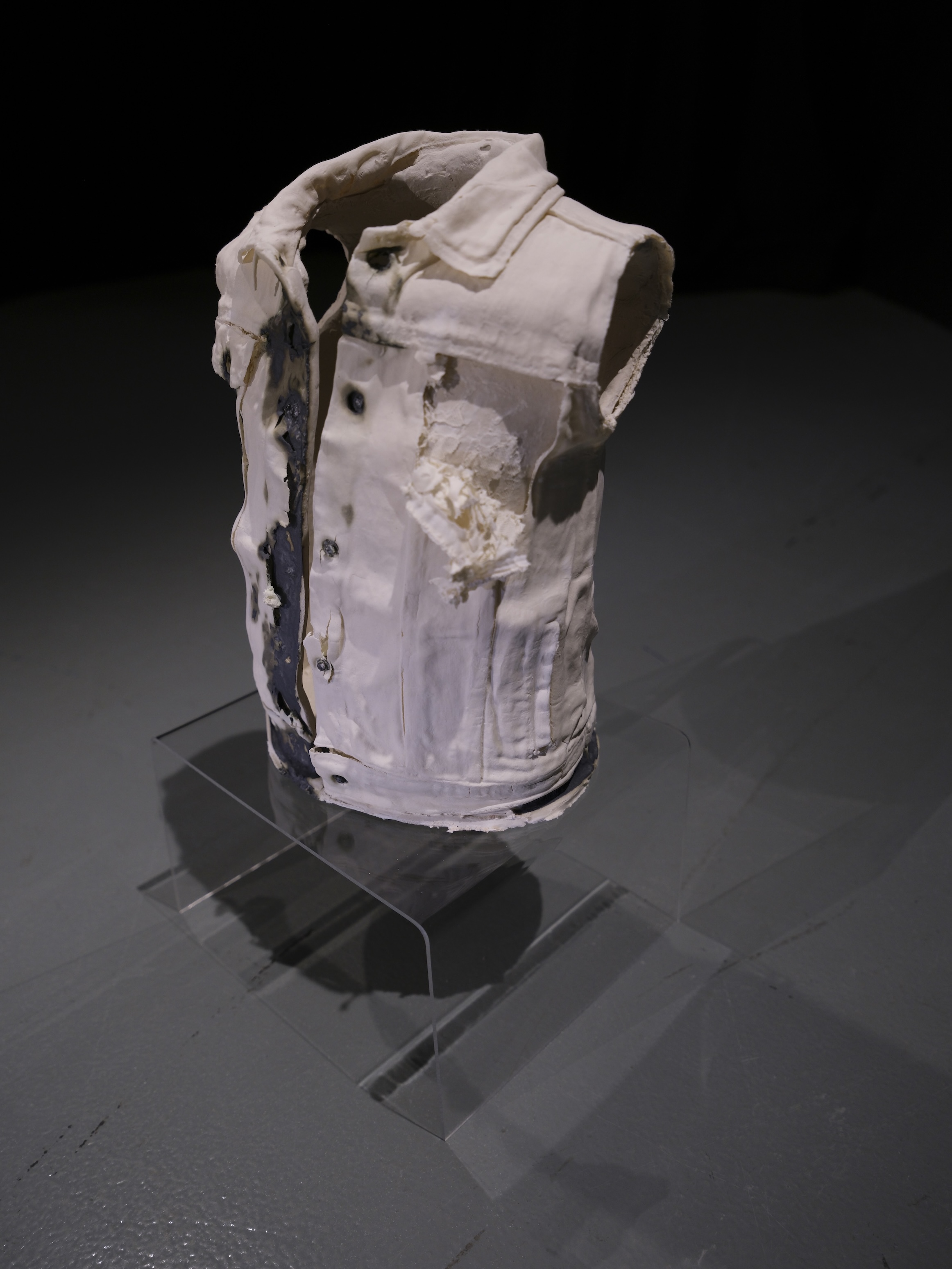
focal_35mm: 28
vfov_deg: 63.4
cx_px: 476
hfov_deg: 49.8
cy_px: 634
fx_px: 1027
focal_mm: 35
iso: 1600
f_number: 4
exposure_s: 1/30
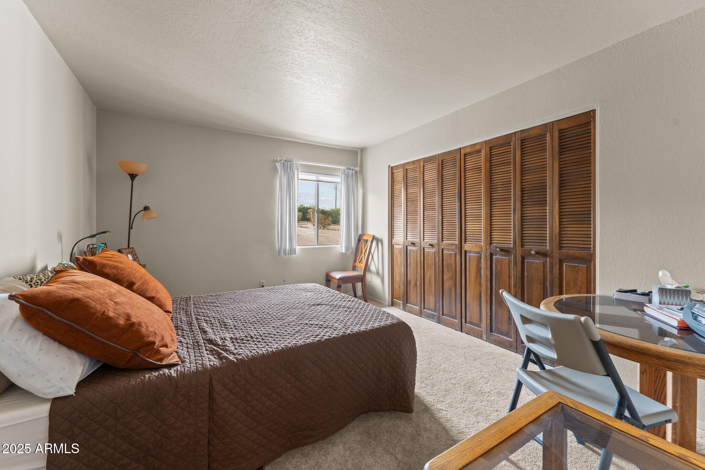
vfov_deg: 81.2
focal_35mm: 14
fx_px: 274
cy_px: 235
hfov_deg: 104.3
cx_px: 352
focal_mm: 14
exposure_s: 1/1.67
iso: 400
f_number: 8
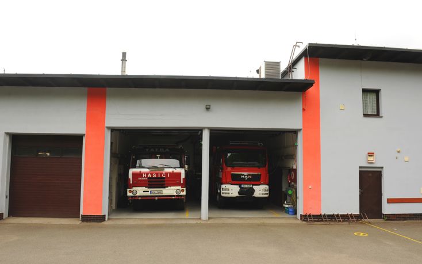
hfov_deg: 72.5
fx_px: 288
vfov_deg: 49.3
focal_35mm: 25
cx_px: 207
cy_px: 141
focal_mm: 24
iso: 320
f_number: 7.1
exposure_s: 1/320
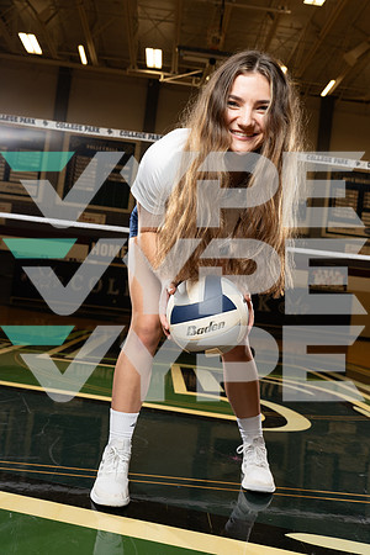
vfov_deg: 60.3
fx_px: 478
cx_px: 185
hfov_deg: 42.3
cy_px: 278
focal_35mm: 31
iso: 640
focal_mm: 31
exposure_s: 1/250
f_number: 5.6
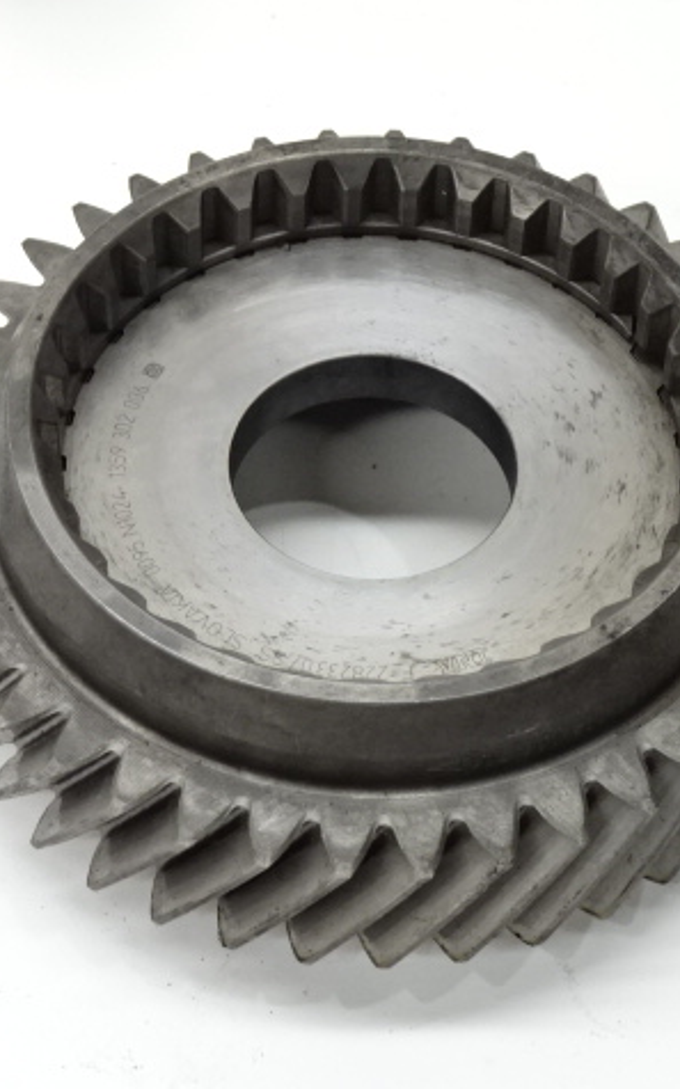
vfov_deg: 21.4
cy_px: 547
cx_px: 302
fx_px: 2880
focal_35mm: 97
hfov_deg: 13.5
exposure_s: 1/80
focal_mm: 11.66
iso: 500
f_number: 4.5
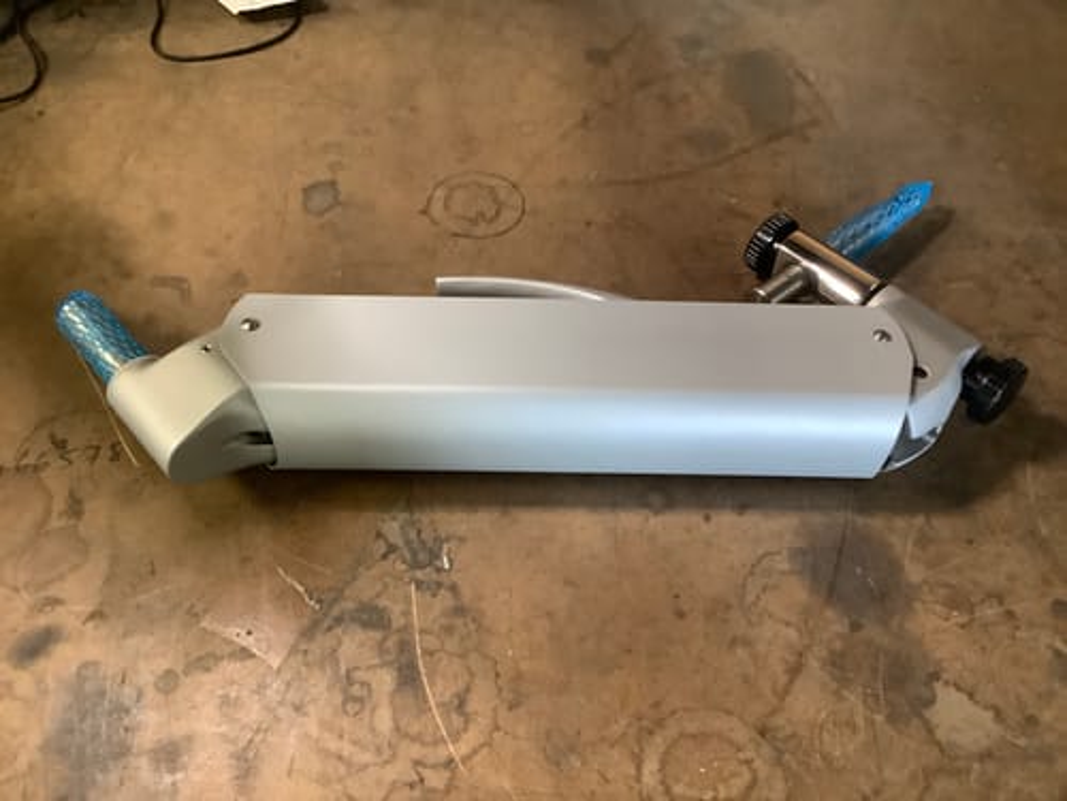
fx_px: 956
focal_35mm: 31
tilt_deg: -55.8
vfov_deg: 45.4
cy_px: 400
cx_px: 534
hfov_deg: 58.4
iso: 320
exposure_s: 1/33
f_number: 2.4
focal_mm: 3.3
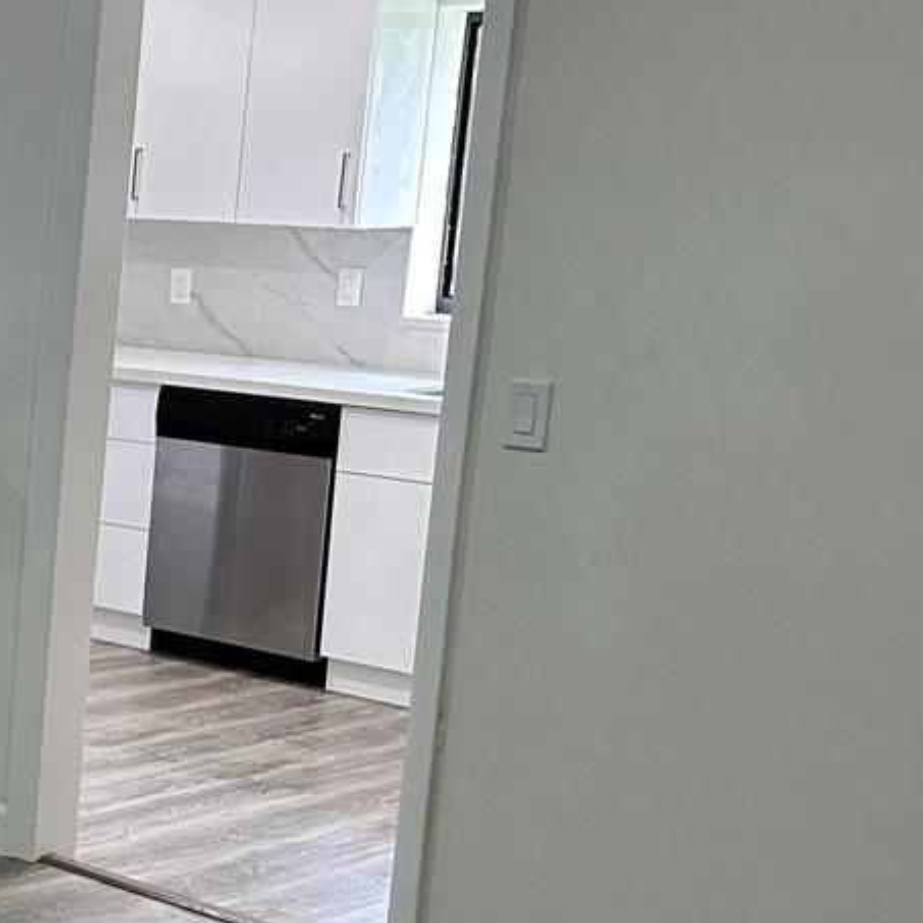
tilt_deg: -10.7
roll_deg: -0.9
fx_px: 2263
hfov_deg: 18.5
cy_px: 566
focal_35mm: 75
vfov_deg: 23.0
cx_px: -693
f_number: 1.78
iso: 200
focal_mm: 6.86
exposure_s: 1/120
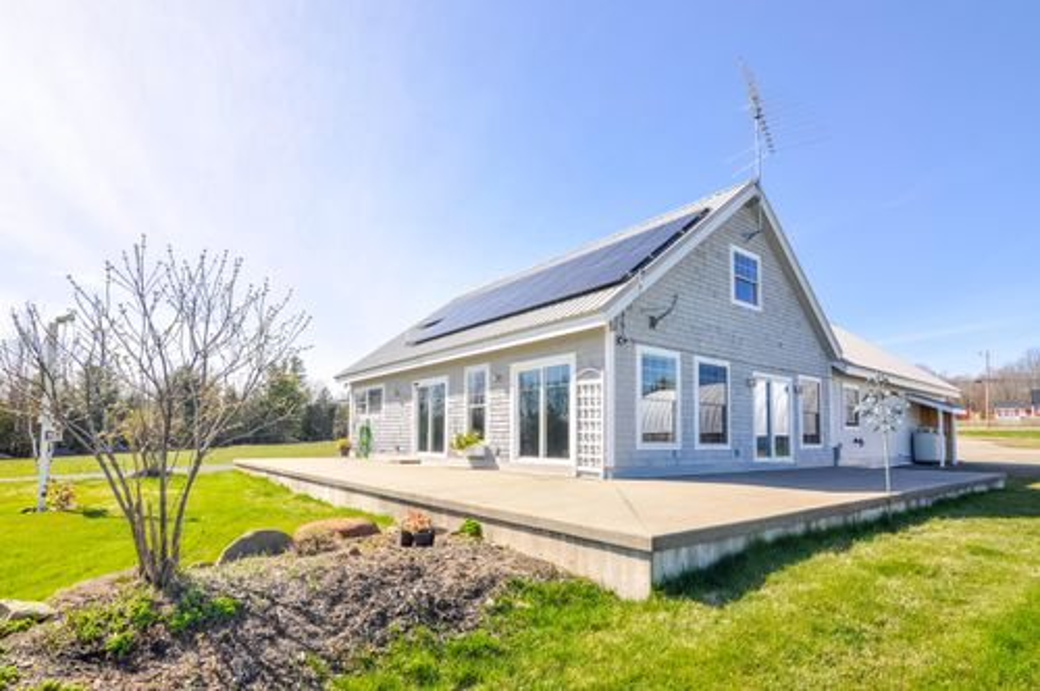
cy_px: 346
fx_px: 476
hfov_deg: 95.1
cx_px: 520
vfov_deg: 71.9
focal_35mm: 16
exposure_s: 1/400
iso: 320
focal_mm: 11
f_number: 10
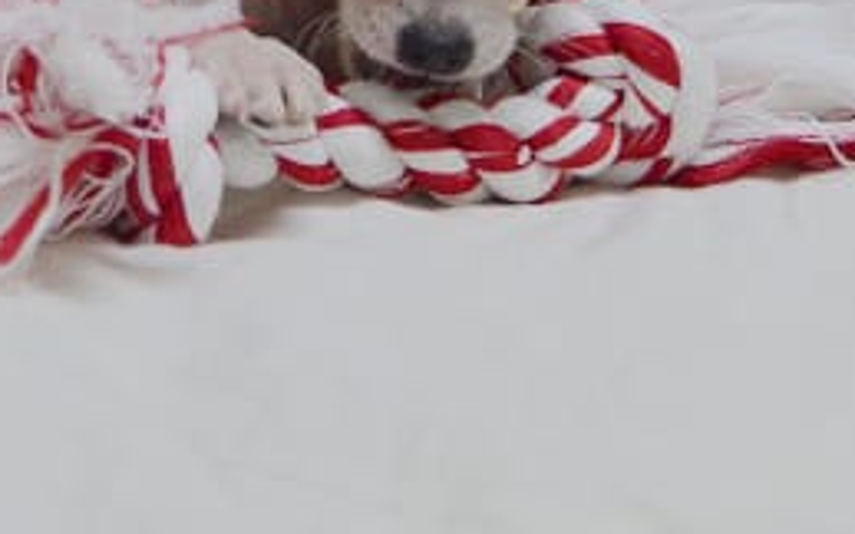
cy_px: 40
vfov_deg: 5.0
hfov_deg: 8.0
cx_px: 500
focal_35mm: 262
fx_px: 6106
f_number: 5.3
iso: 2500
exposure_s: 1/125
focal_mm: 70
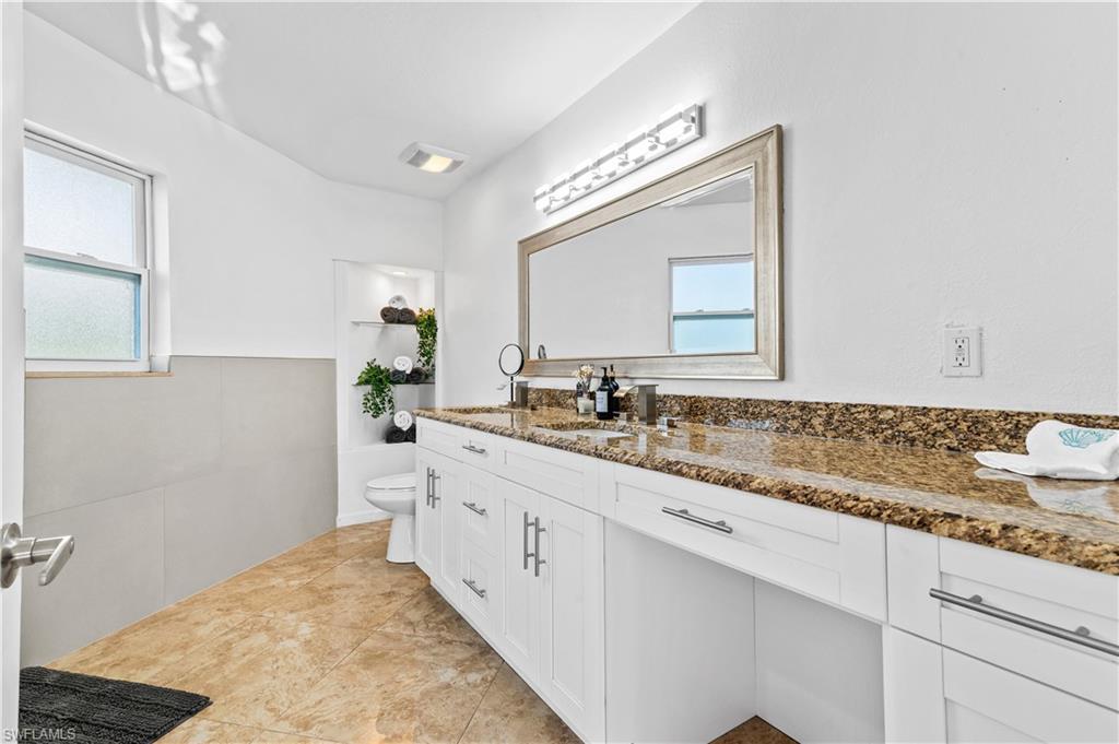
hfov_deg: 96.8
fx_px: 497
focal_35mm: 16
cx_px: 560
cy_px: 372
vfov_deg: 73.7
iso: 800
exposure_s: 1/30
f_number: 10
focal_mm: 16
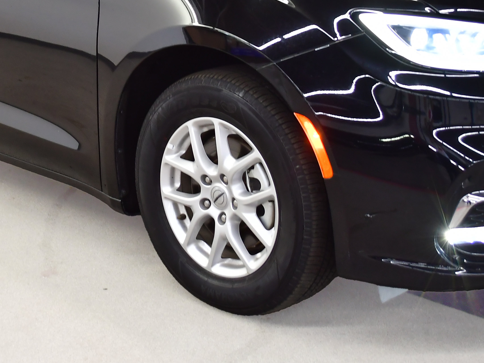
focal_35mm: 74
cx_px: 186
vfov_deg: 19.7
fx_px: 1035
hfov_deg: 26.3
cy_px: 63
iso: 450
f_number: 4
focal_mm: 20
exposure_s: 1/40
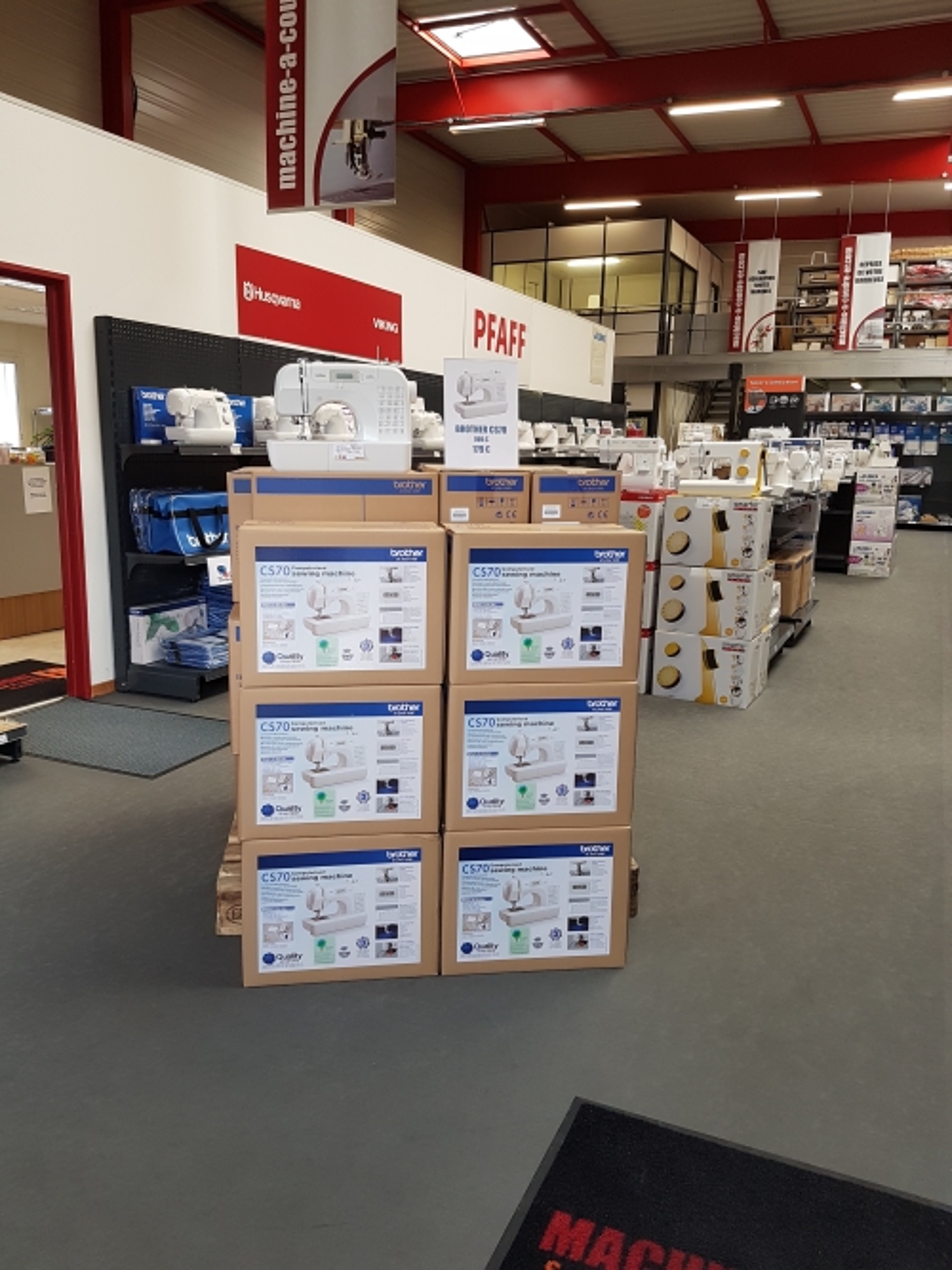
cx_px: 476
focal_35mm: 26
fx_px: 954
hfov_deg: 53.0
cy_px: 635
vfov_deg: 67.3
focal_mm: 4.2
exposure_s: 1/50
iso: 64
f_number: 1.7
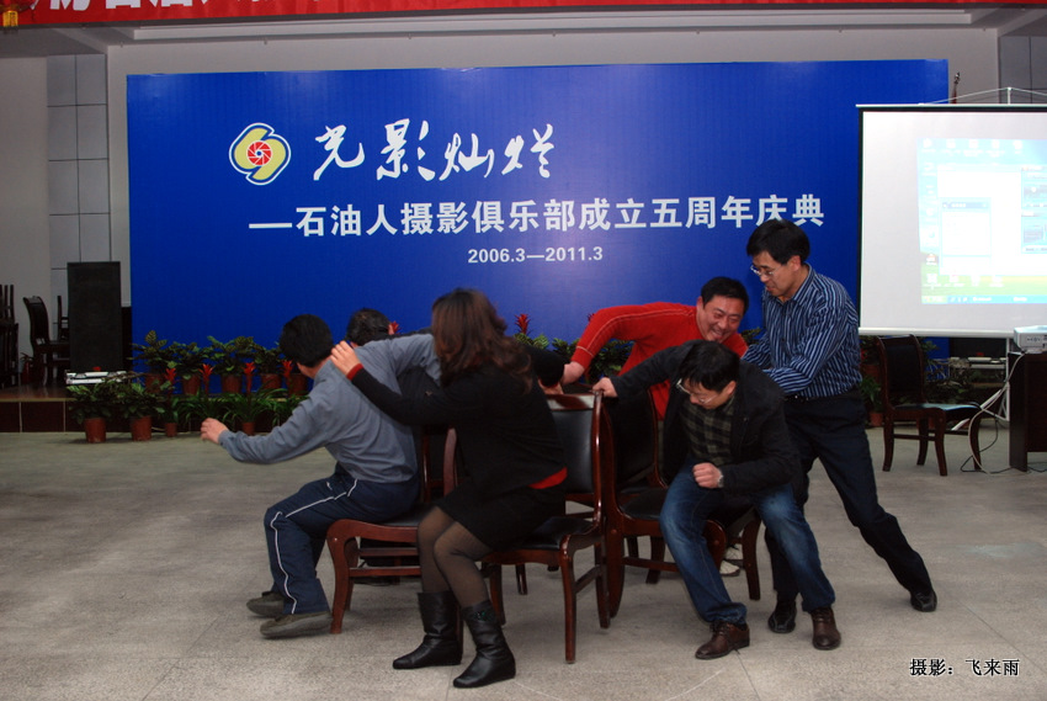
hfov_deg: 37.8
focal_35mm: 52
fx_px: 1529
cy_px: 350
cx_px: 524
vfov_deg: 25.8
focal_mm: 35
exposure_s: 1/60
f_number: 4
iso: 400
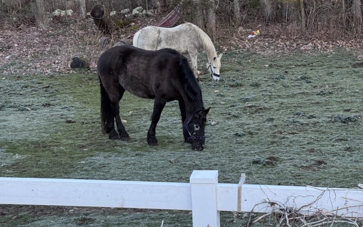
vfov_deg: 11.9
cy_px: 51
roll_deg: +4.3
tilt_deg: -12.4
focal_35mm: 110
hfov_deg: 18.9
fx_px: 1088
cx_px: 182
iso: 50
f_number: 2.8
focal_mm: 9
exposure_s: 1/99
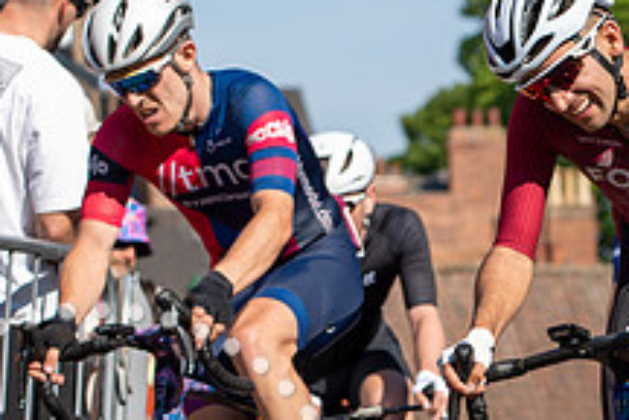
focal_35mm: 215
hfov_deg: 9.5
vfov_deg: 6.4
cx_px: 634
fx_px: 3756
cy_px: 481
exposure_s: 1/1000
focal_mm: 73
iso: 100
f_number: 3.5
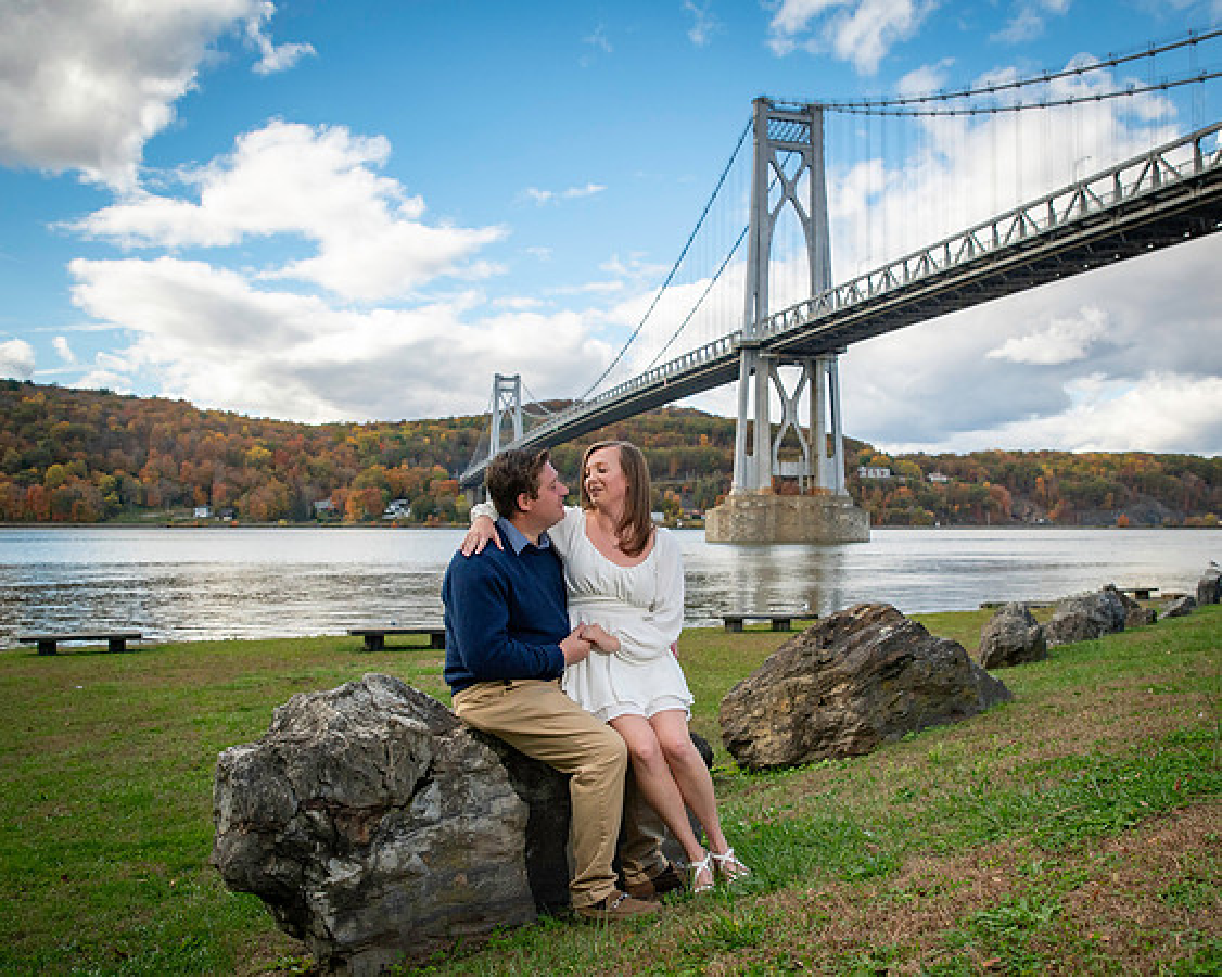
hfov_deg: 59.3
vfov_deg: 49.1
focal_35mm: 30
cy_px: 513
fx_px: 1069
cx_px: 682
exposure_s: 1/6400
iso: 1250
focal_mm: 24
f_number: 4
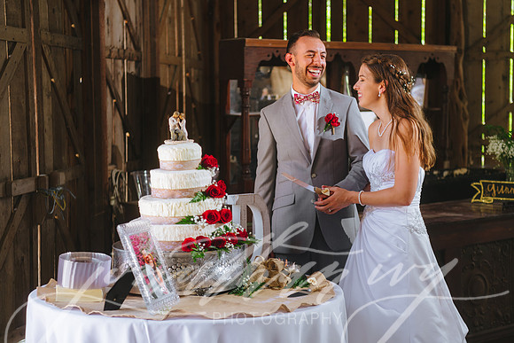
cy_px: 172
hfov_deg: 32.4
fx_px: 885
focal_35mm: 62
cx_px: 257
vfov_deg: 21.9
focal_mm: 62
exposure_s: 1/160
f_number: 2.8
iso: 250
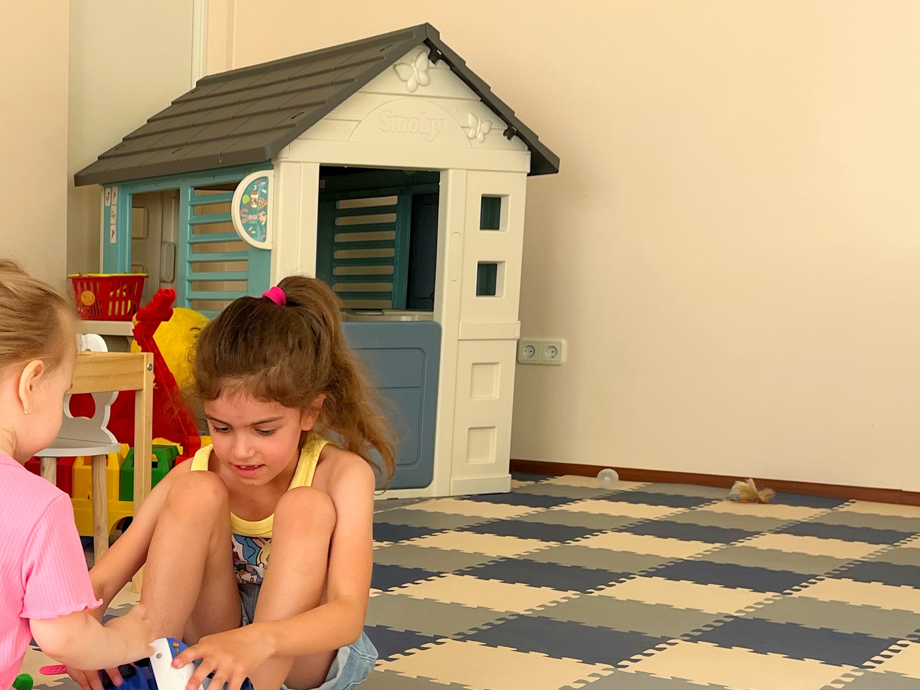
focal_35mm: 56
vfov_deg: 25.7
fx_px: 1488
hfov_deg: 31.8
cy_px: 533
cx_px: 3
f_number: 1.6
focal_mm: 5.1
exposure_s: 1/122
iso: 50
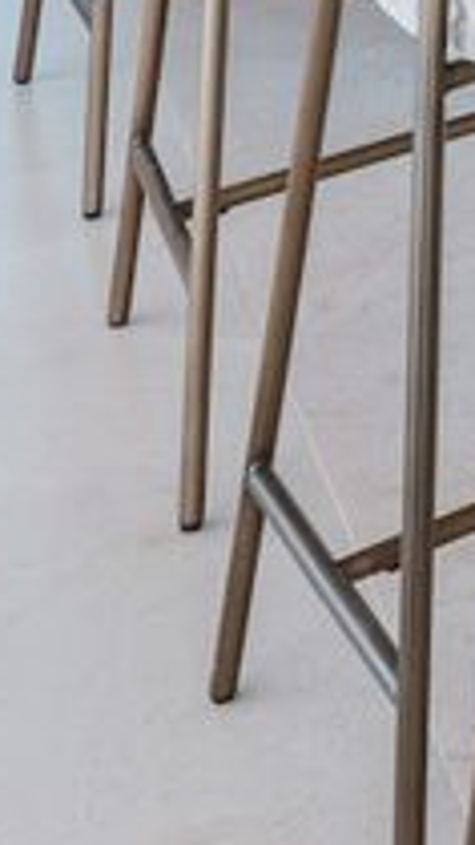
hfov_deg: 7.2
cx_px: 1811
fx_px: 2958
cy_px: -1056
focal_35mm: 132
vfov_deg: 13.1
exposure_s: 1/40
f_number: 13
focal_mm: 16.5
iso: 80
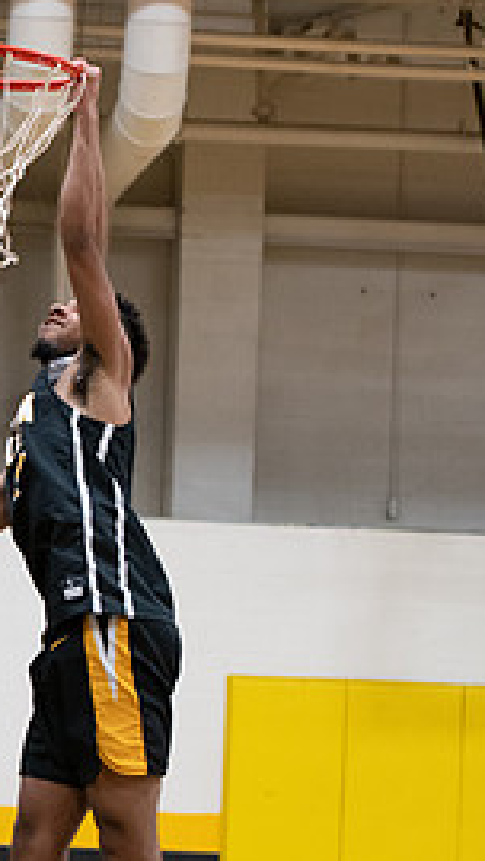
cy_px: 679
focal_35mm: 183
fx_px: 4181
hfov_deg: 6.6
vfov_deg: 11.7
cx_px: 22
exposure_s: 1/200
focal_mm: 70
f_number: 2.8
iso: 2000
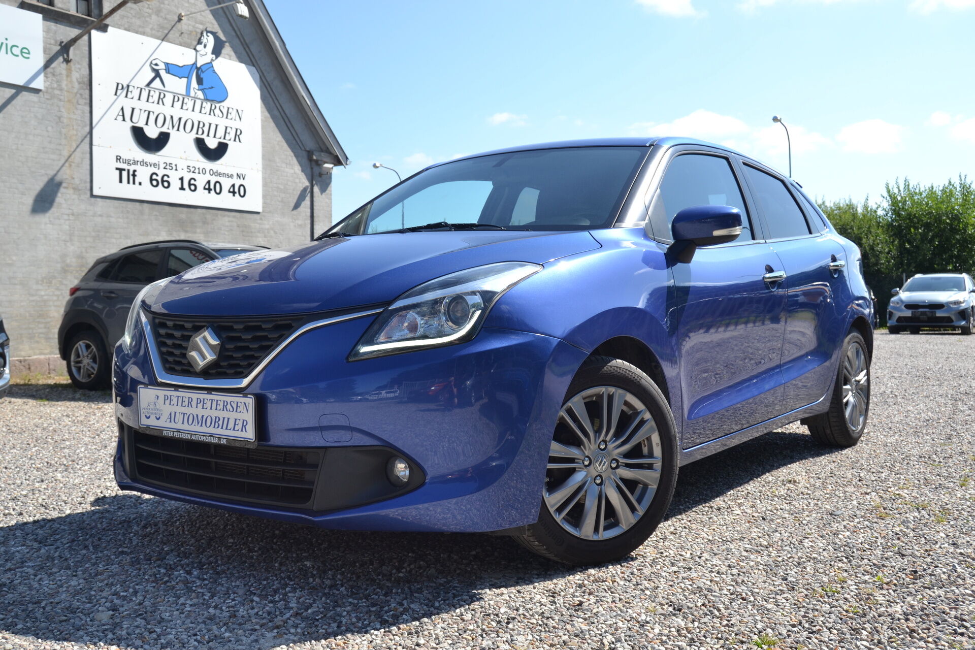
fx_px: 934
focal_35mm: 34
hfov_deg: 55.1
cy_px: 325
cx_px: 488
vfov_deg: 38.4
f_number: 7.1
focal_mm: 23
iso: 100
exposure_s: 1/200
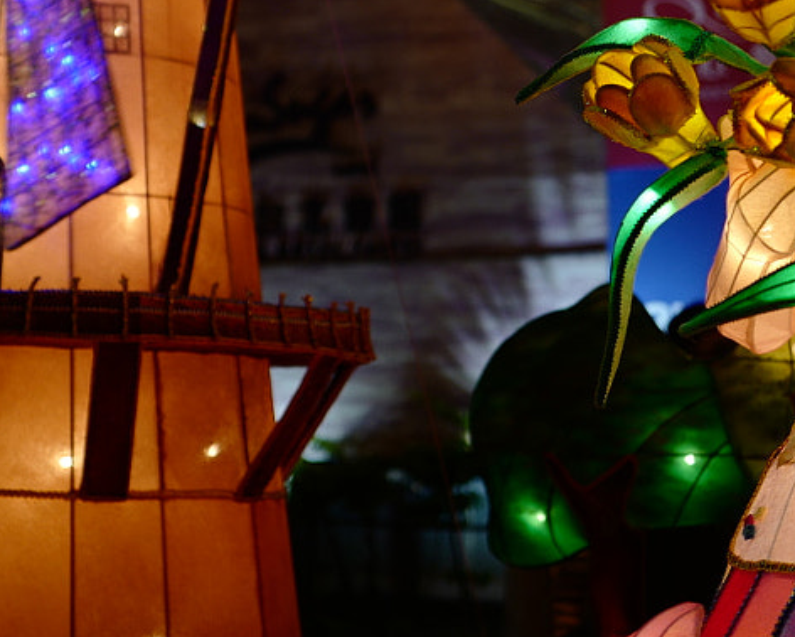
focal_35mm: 89
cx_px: 303
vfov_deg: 16.8
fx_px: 2095
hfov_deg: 21.4
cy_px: -25
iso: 200
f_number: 1.7
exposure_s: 1/80
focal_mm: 28
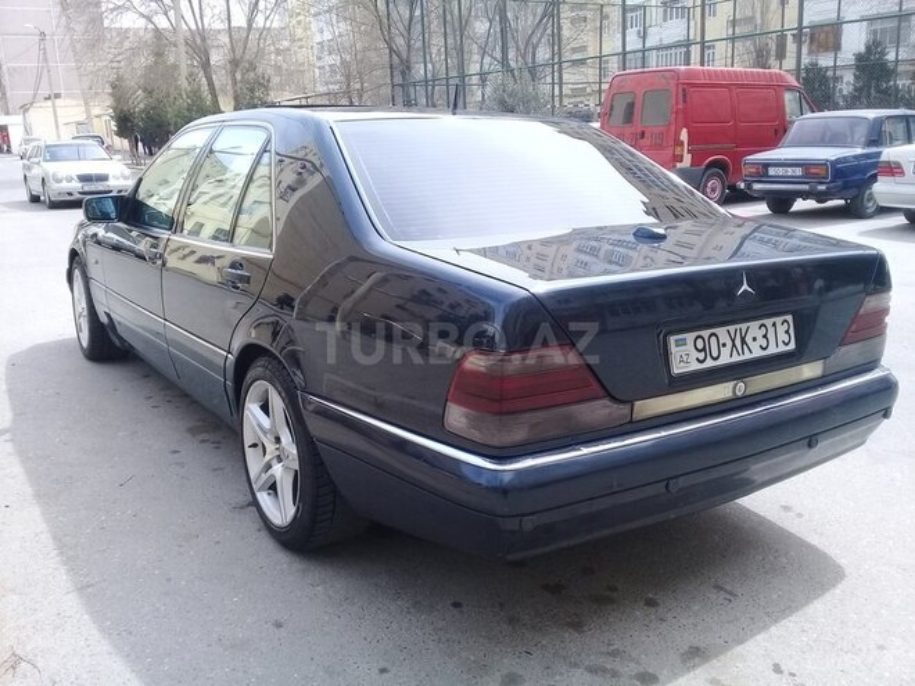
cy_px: 343
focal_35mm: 31
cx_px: 458
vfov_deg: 45.4
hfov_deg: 58.4
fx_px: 819
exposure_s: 1/427
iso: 50
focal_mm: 3.3
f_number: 2.2
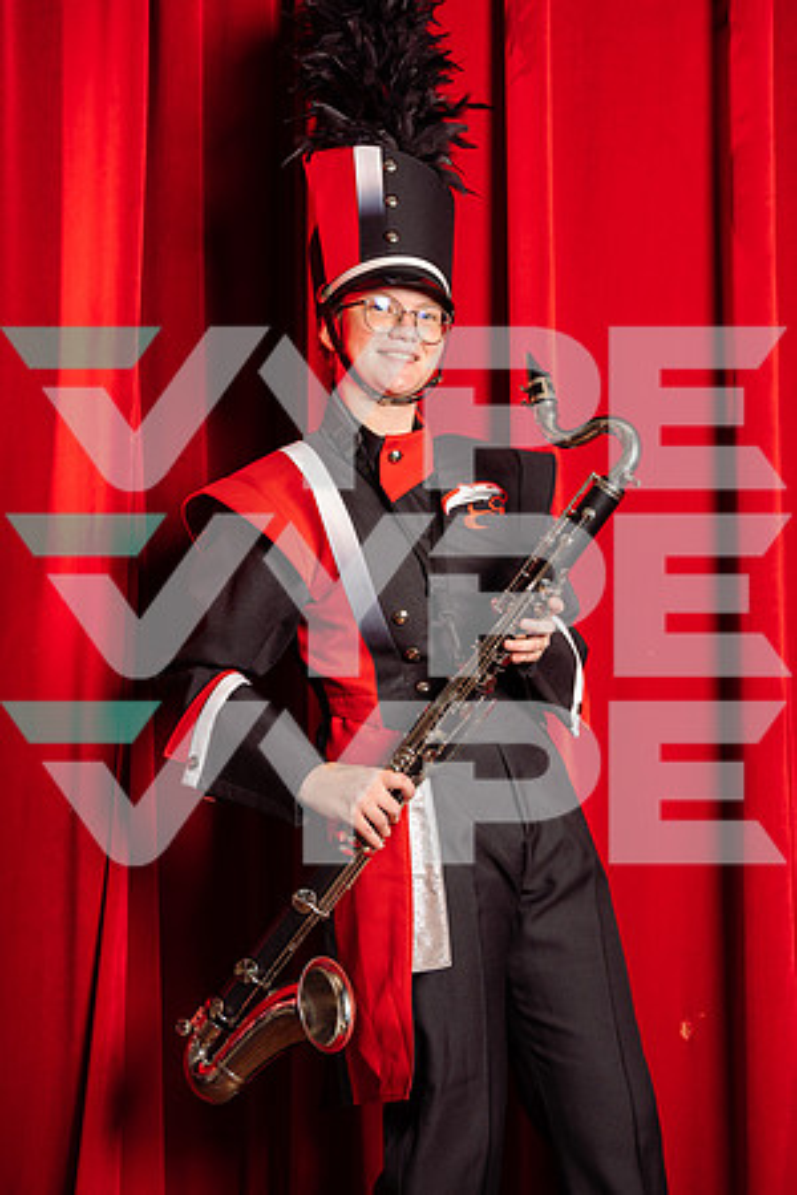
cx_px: 398
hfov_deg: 26.5
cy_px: 598
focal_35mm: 51
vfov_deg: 38.9
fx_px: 1693
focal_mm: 51
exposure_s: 1/250
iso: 200
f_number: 5
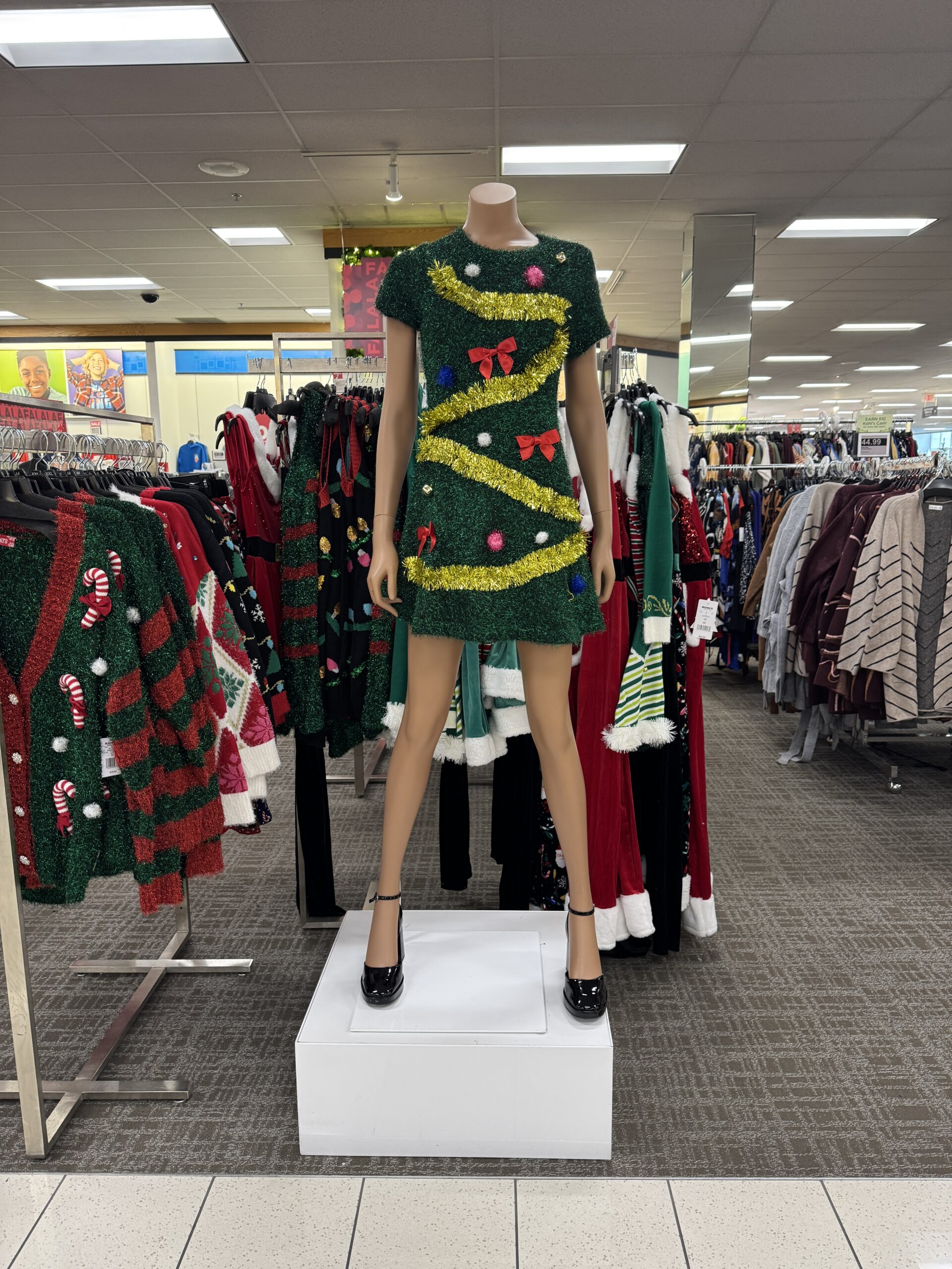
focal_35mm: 24
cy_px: 634
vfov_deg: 71.6
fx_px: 880
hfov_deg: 56.8
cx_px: 476
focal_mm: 6.76
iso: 250
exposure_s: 1/60
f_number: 1.78
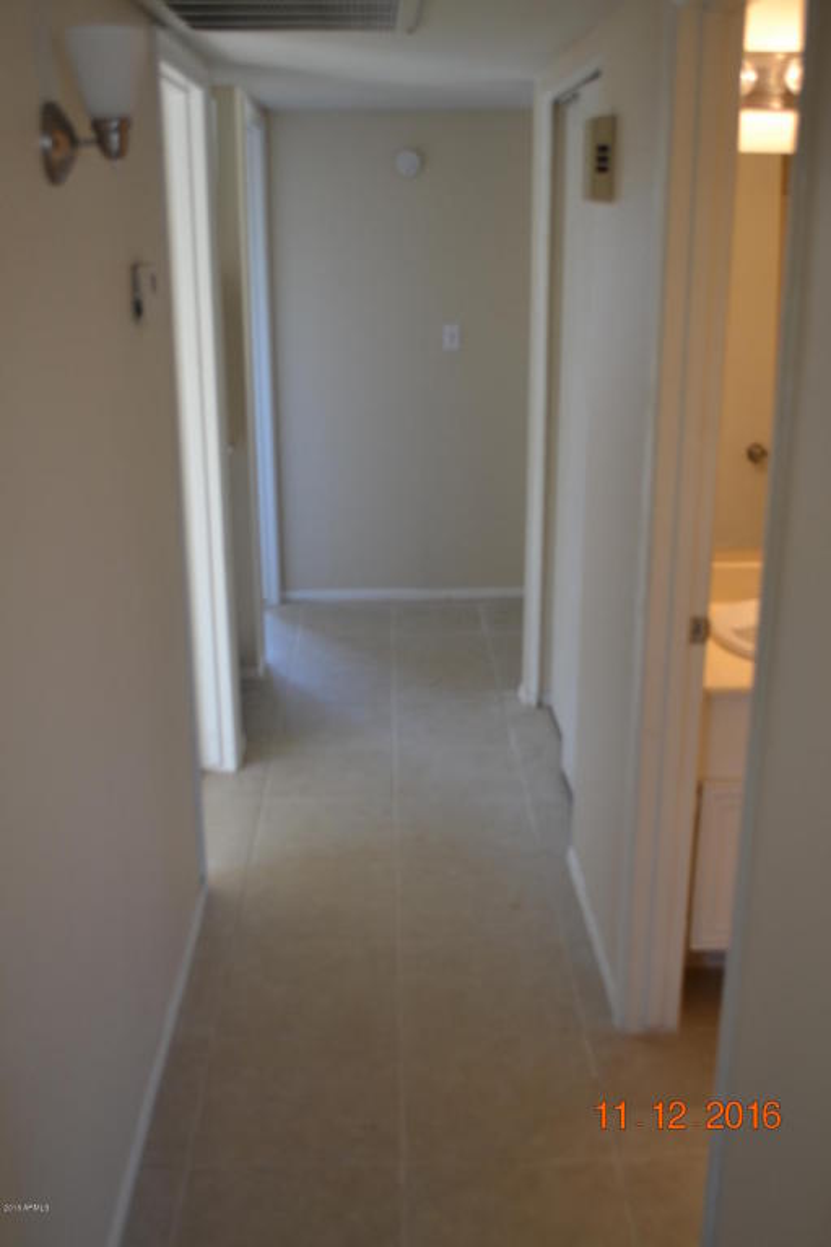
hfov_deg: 36.9
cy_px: 624
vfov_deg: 53.1
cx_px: 416
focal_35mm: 36
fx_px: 1247
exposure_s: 1/60
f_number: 4
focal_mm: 24
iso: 450
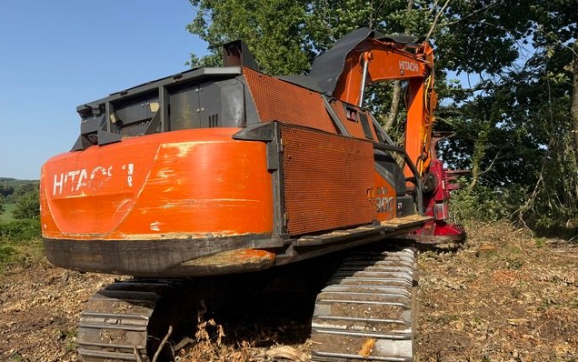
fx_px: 410
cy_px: 190
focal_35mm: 26
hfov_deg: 70.4
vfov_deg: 47.6
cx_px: 289
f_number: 1.78
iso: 80
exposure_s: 1/3145
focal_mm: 6.76
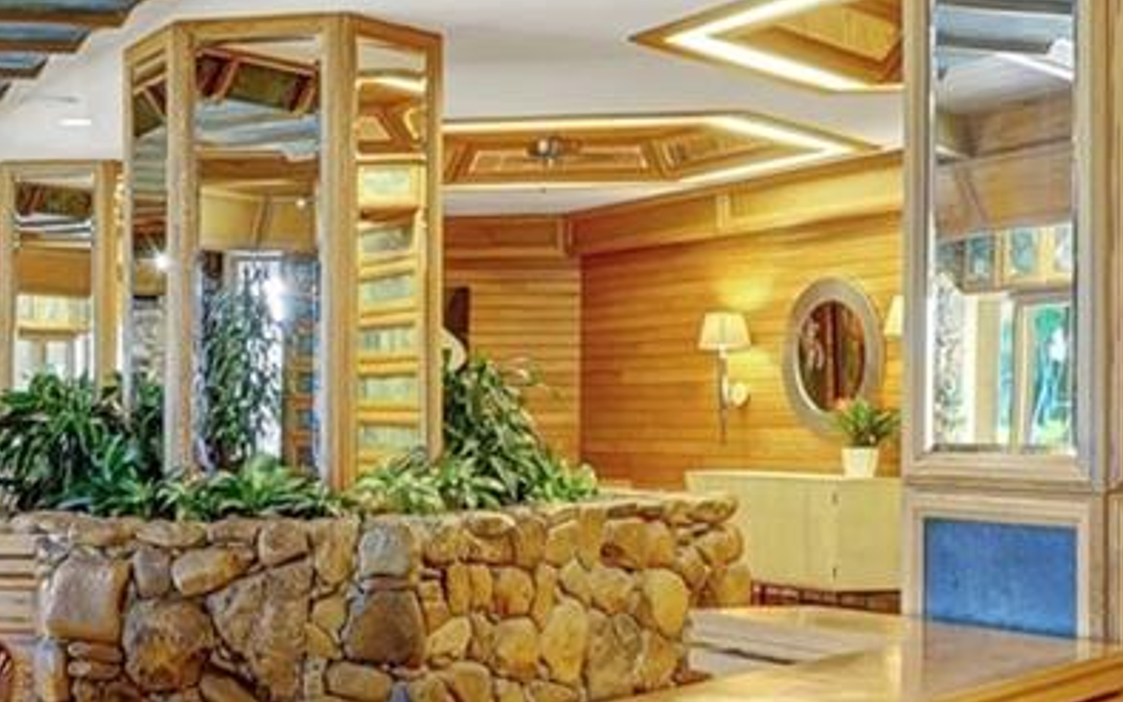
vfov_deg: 19.1
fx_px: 2083
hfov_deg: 28.9
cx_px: 91
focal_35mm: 68
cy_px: 404
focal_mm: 16.5
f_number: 14
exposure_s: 1.6
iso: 640
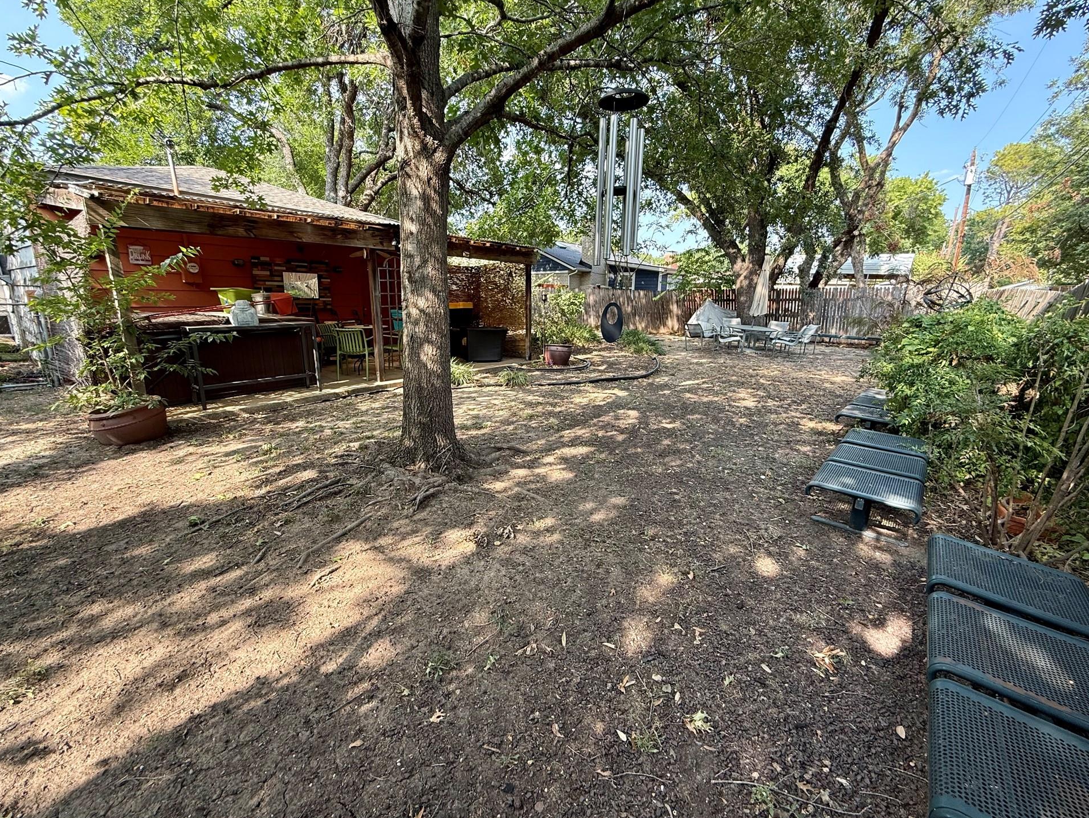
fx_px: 472
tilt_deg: -12.5
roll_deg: -0.9
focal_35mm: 15
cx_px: 533
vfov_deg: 81.8
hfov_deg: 98.1
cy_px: 406
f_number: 2.2
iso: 64
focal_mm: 2.22
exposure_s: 1/161
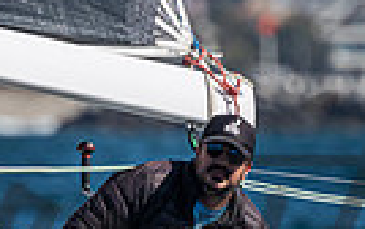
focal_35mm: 1848
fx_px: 18398
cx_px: 73
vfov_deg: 0.7
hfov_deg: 1.1
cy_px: 225
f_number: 5.6
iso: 400
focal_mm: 400
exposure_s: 1/6400
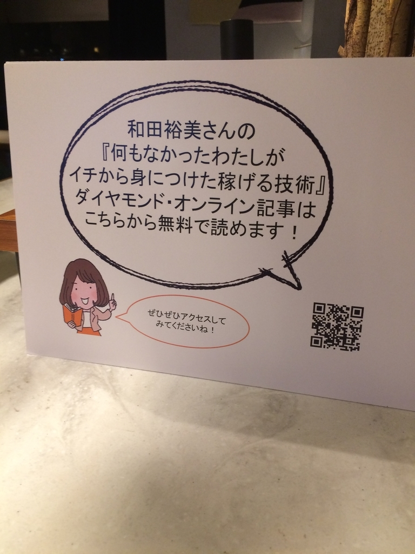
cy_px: 277
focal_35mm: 29
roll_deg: +1.1
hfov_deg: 48.2
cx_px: 208
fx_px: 464
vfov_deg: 61.7
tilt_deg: -25.9
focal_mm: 4.15
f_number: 2.2
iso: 100
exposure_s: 1/30
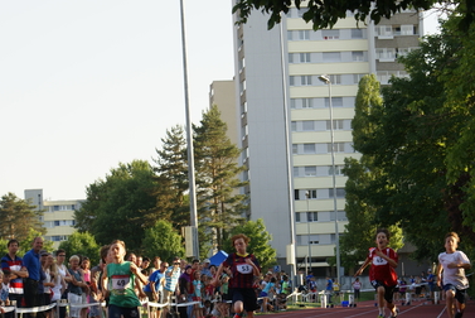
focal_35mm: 129
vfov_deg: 10.6
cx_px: 205
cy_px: 206
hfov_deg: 15.9
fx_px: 1703
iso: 100
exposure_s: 1/200
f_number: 6.3
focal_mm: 60
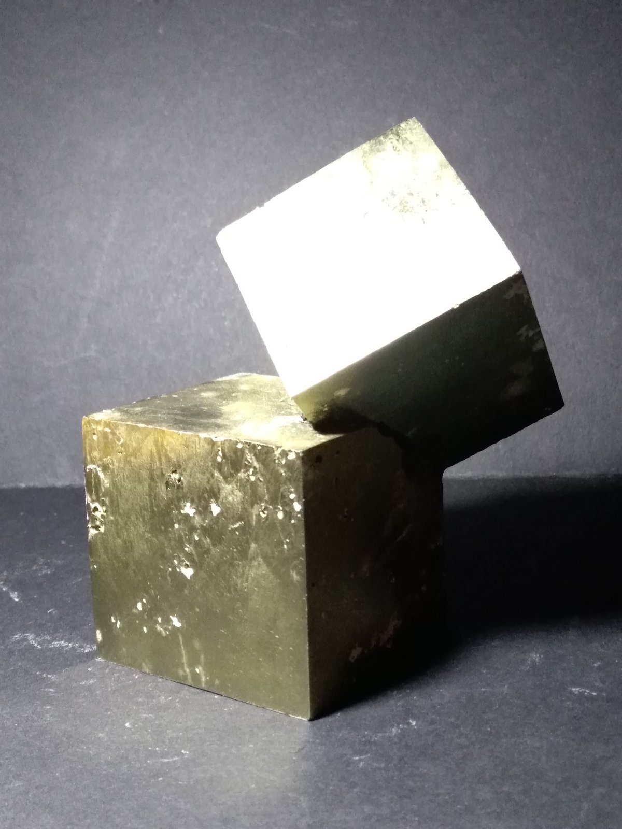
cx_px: 311
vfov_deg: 67.3
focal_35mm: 26
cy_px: 414
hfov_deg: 53.1
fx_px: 623
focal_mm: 3.54
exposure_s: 1/17.1
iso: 795
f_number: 2
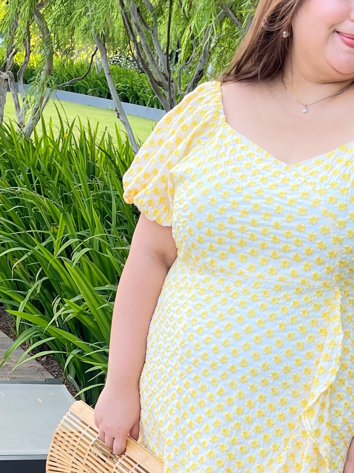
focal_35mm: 74
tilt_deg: -15.7
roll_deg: -7.4
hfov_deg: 19.8
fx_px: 1009
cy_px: 341
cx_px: 99
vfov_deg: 26.1
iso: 32
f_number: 1.6
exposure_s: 1/319
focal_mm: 5.1
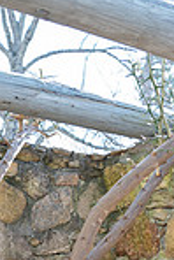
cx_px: 94
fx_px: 636
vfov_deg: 20.0
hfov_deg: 15.6
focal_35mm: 88
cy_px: 390
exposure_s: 1/160
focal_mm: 29
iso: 360
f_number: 4
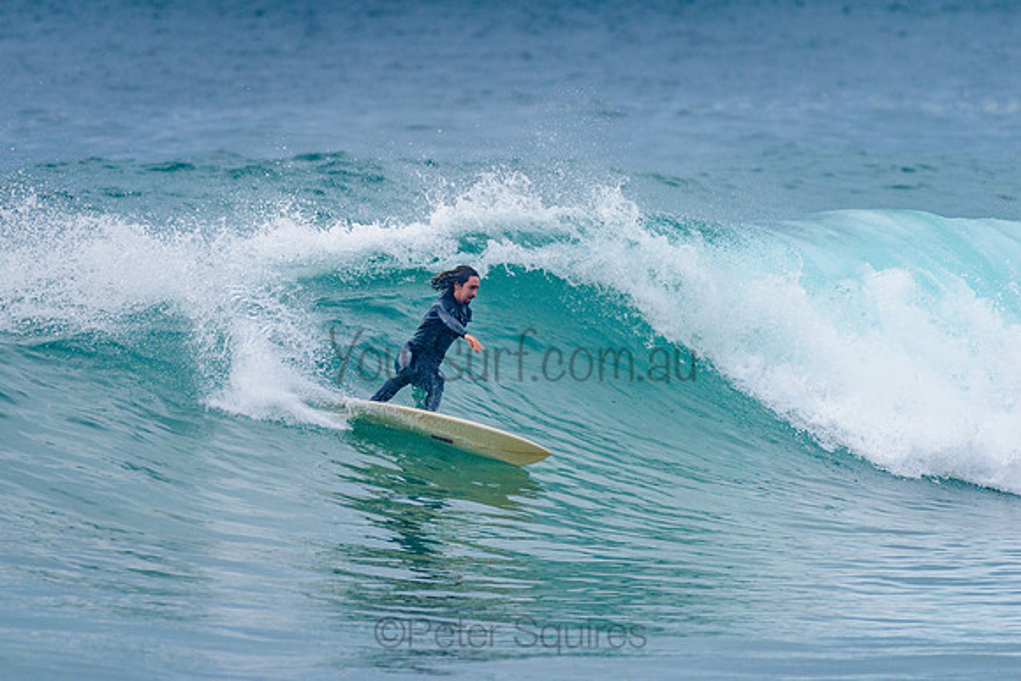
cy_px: 264
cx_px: 455
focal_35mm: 613
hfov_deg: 3.4
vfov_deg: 2.2
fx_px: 17378
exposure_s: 1/2000
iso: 500
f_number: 5.6
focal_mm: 500
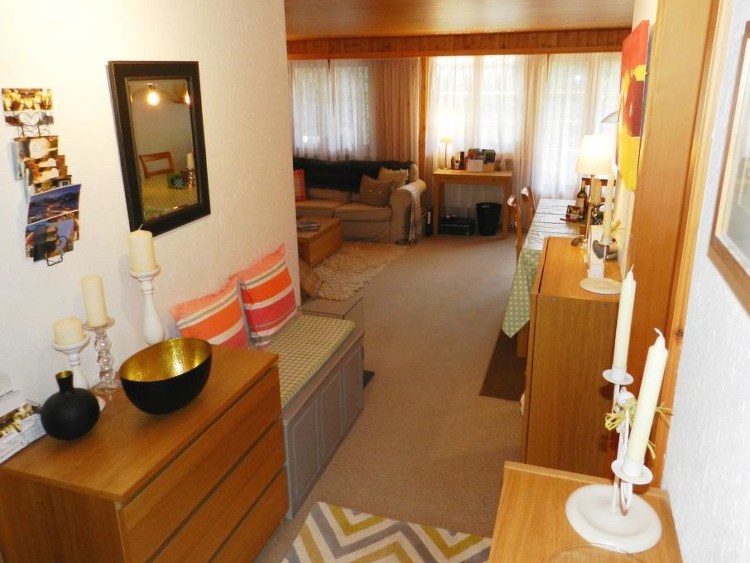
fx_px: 563
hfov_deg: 67.3
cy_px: 259
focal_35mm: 26
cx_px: 391
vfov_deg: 53.0
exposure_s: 1/30
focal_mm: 4
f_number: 3.4
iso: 200
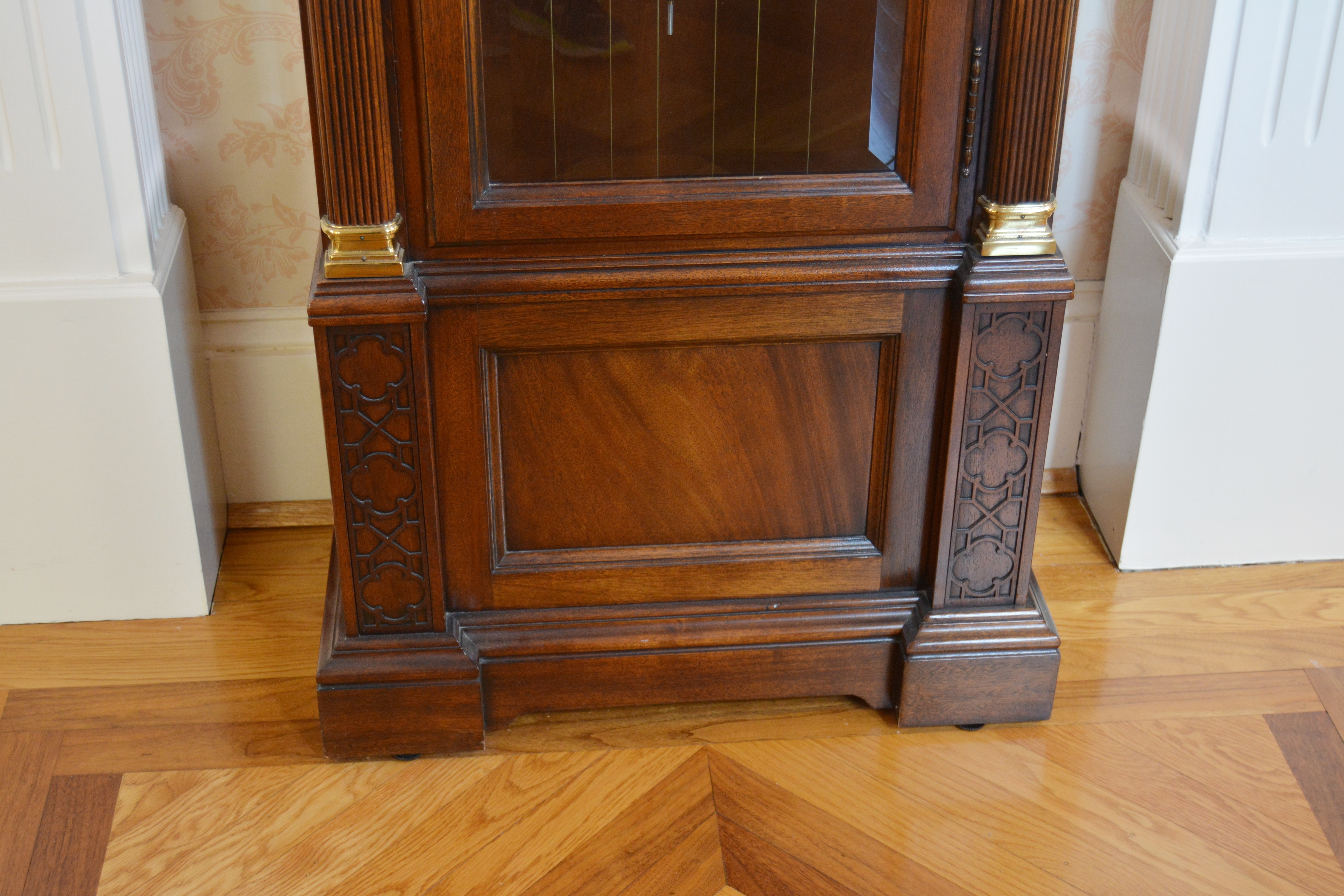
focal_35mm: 48
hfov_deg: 41.1
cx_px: 672
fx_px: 1792
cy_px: 448
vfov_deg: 28.1
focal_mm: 32
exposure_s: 1/50
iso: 800
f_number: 4.5
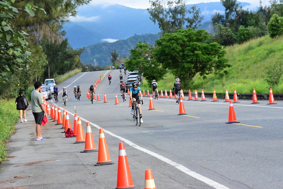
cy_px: 94
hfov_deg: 15.2
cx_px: 142
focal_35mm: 135
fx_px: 1062
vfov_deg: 10.2
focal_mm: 135
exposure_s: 1/2500
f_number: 13
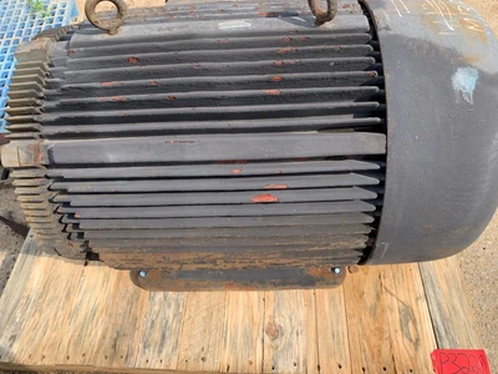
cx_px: 249
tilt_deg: -52.8
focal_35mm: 26
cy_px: 187
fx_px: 374
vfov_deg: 53.1
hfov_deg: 67.3
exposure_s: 1/706
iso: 25
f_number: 1.8
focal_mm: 4.25
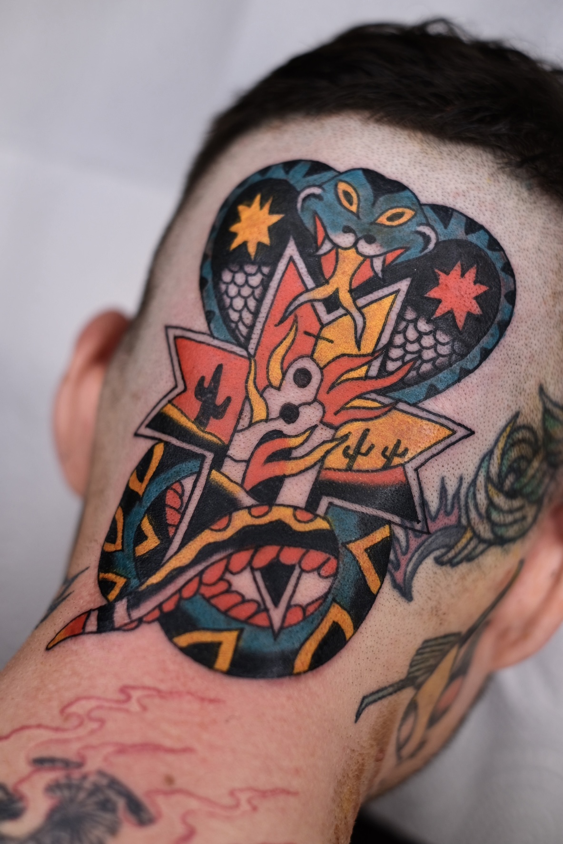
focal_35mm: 53
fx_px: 1243
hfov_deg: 25.5
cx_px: 282
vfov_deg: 37.5
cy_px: 422
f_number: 2.2
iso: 160
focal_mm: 35
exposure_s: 1/160
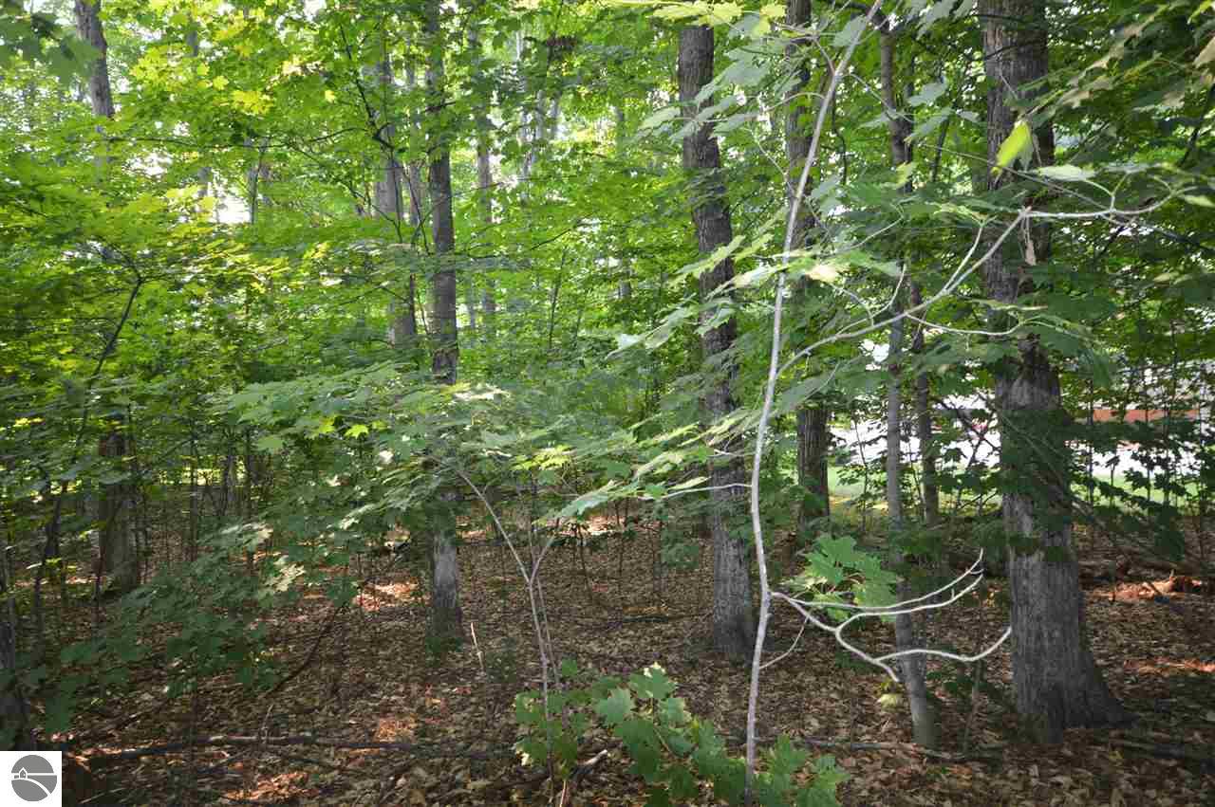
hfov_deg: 81.3
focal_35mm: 21
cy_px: 404
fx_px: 708
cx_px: 608
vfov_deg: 59.4
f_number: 4.8
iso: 560
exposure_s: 1/60
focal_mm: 14
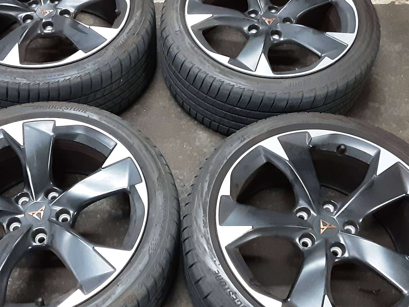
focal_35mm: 43
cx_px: 186
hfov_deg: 43.8
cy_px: 169
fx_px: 508
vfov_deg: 33.6
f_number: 1.9
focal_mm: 2.91
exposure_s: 1/25
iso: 400
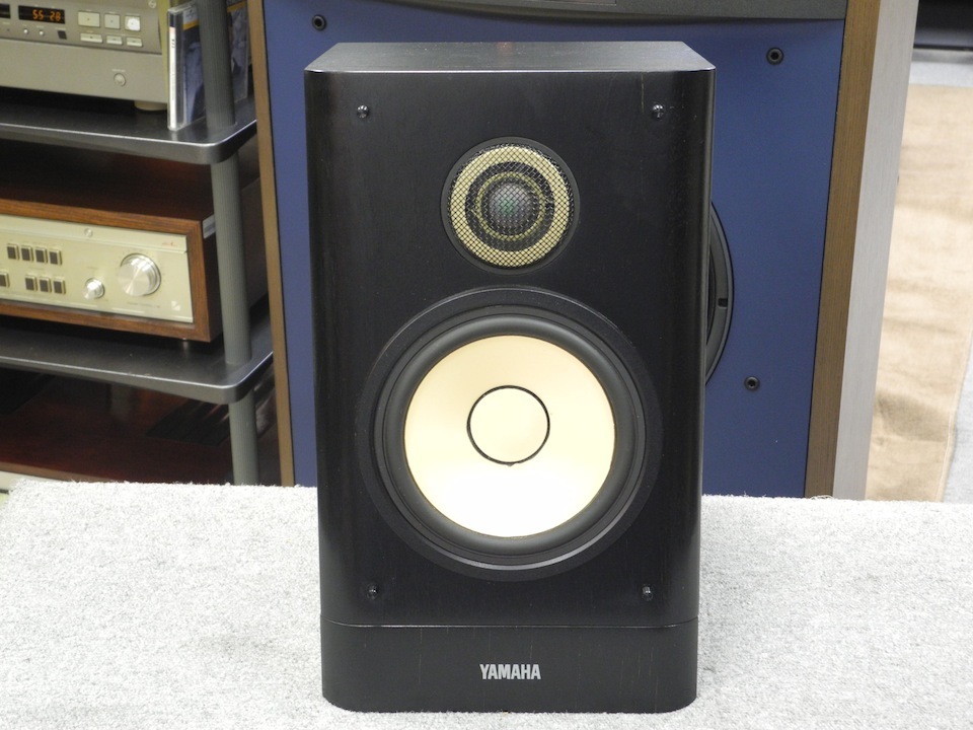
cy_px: 365
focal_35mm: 61
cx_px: 486
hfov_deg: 31.7
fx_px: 1715
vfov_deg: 24.0
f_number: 3.5
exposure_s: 1/10.3
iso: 400
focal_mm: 13
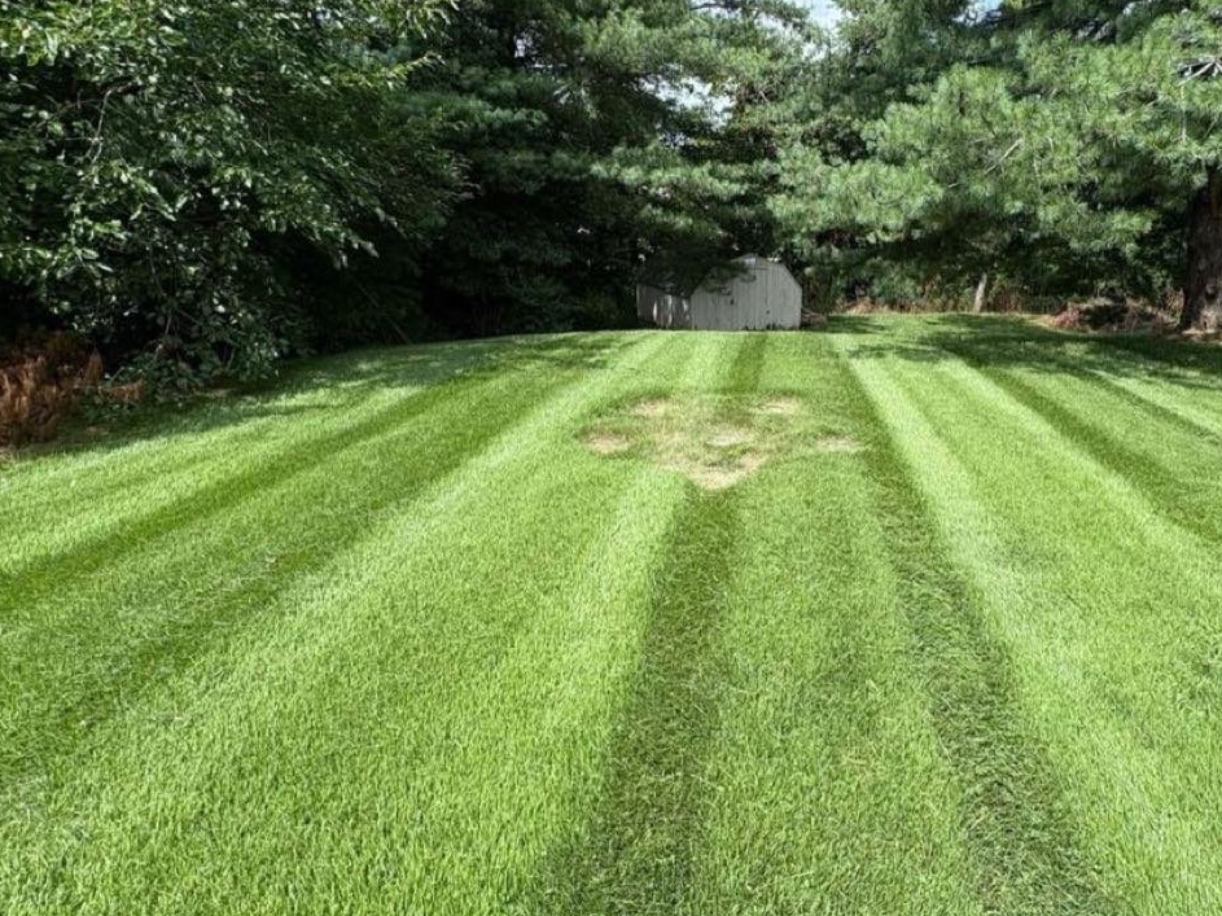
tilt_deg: -16.3
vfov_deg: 68.5
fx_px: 671
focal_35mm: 19
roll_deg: -1.7
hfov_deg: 82.2
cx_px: 802
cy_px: 411
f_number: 2.2
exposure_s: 1/858
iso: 40
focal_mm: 2.22
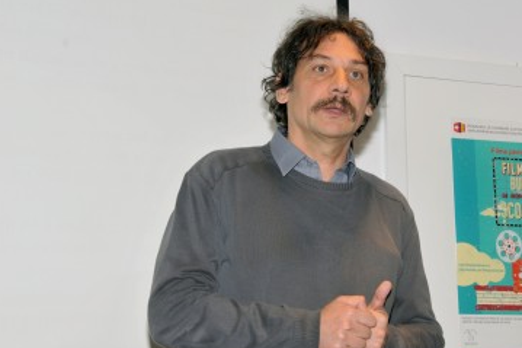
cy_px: 163
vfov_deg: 13.2
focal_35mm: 104
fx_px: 1502
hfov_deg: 19.7
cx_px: 321
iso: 640
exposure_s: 1/125
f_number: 11
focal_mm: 55
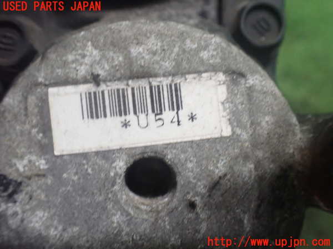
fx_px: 289
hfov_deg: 60.0
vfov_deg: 46.8
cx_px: 166
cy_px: 124
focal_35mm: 30
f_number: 2.3
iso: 800
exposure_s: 1/50
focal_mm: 5.4
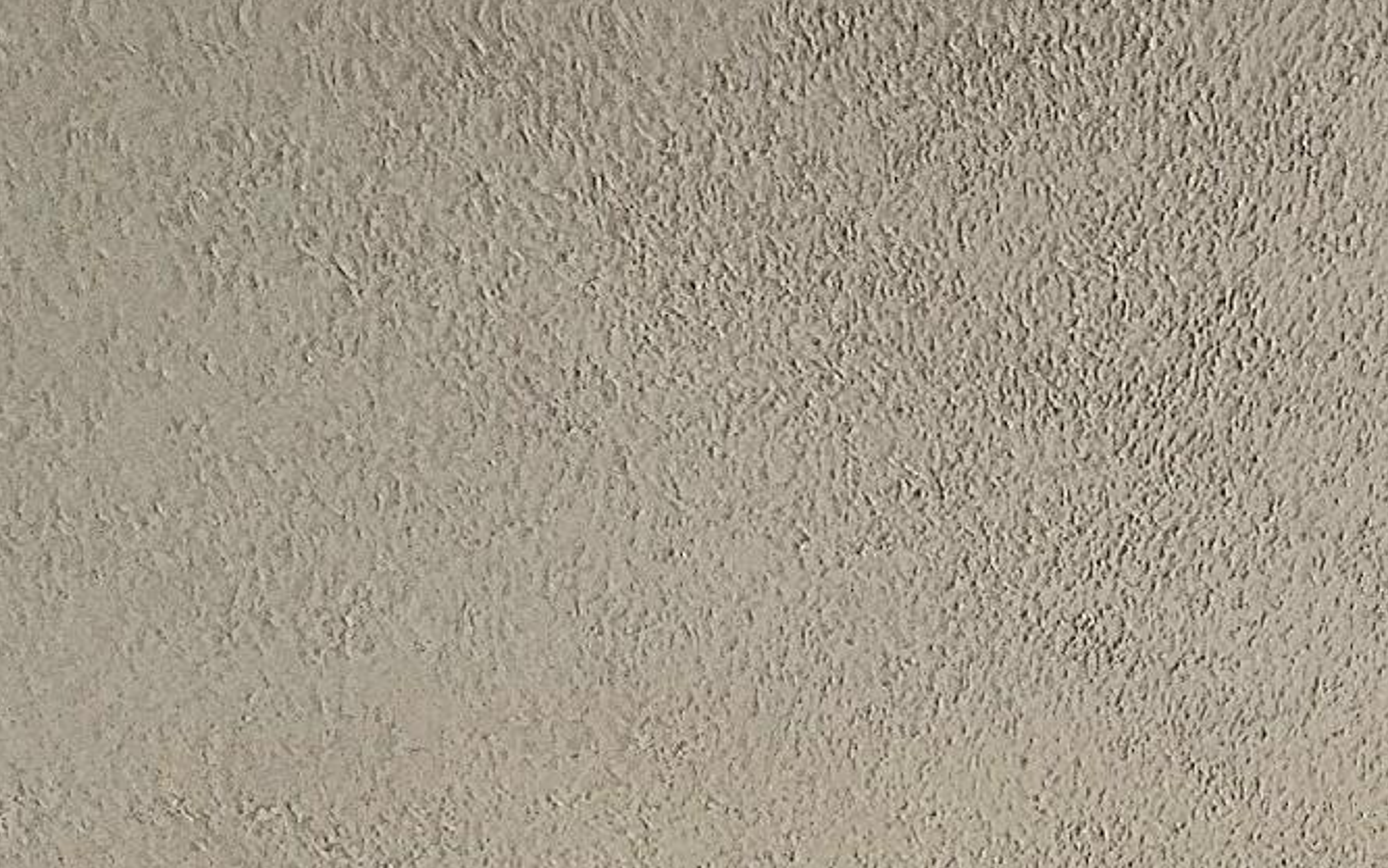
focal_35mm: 62
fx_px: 2346
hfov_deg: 30.7
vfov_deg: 12.9
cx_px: 1382
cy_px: 2331
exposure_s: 1/1667
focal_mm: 2.2
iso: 50
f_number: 2.2
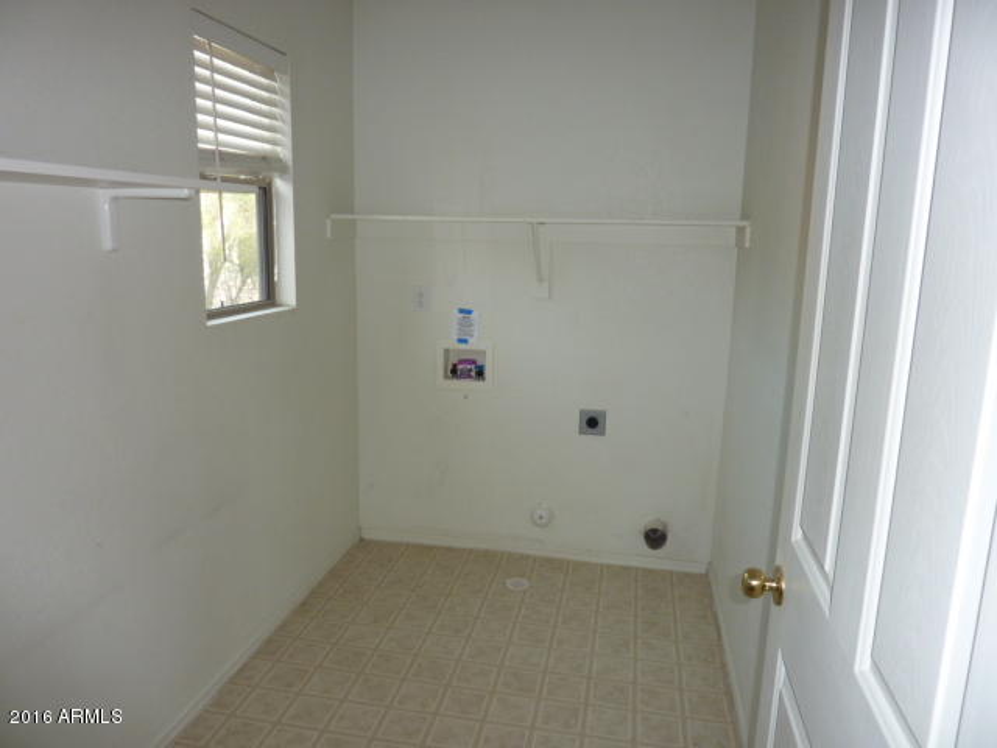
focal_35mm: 25
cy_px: 374
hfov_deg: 69.4
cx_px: 498
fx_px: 720
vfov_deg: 54.9
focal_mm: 4.1
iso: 100
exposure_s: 1/30
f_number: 3.3
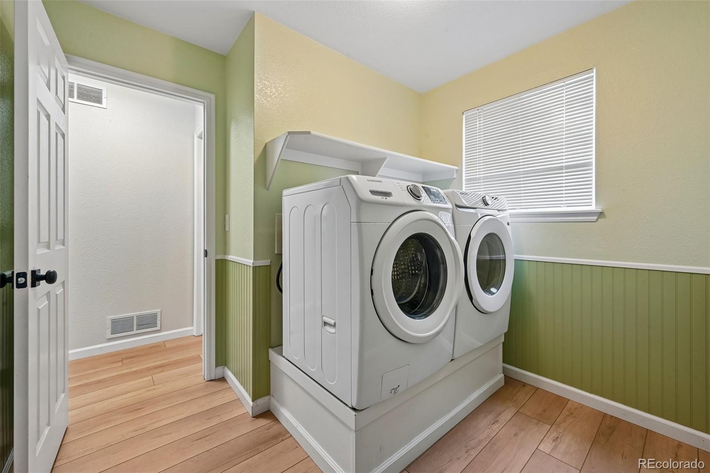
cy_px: 236
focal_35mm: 14
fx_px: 276
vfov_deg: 81.2
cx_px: 355
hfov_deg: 104.3
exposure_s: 1/8
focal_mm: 14
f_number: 11
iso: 400
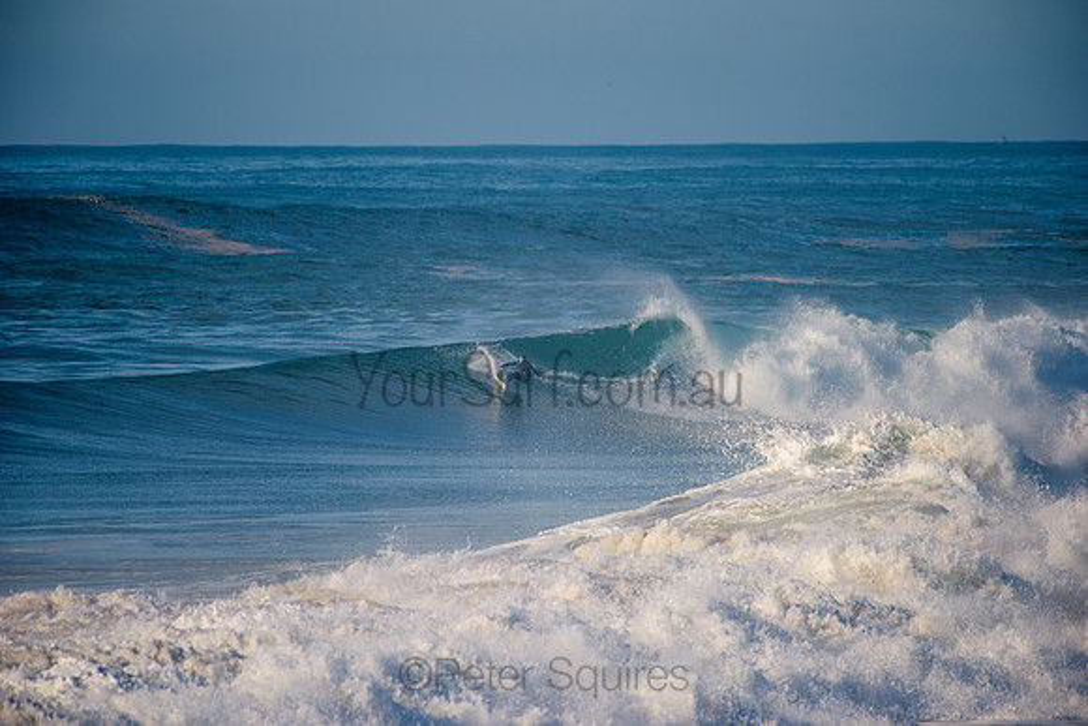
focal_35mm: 500
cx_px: 544
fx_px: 15114
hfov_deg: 4.1
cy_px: 363
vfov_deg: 2.8
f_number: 5.6
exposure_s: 1/1600
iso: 140
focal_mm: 500
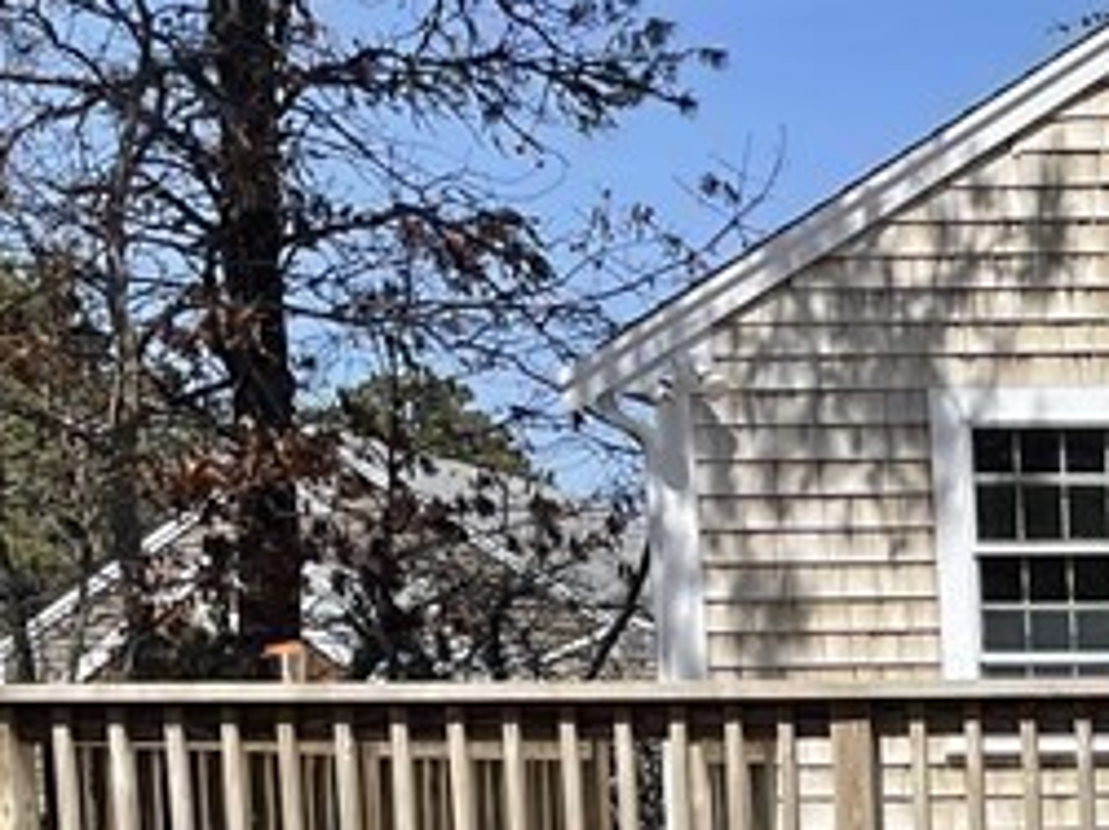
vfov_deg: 13.3
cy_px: 1183
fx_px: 3394
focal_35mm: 106
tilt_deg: -5.6
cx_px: 1873
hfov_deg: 16.2
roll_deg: +1.3
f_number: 1.6
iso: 32
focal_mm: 4.2
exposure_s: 1/3731
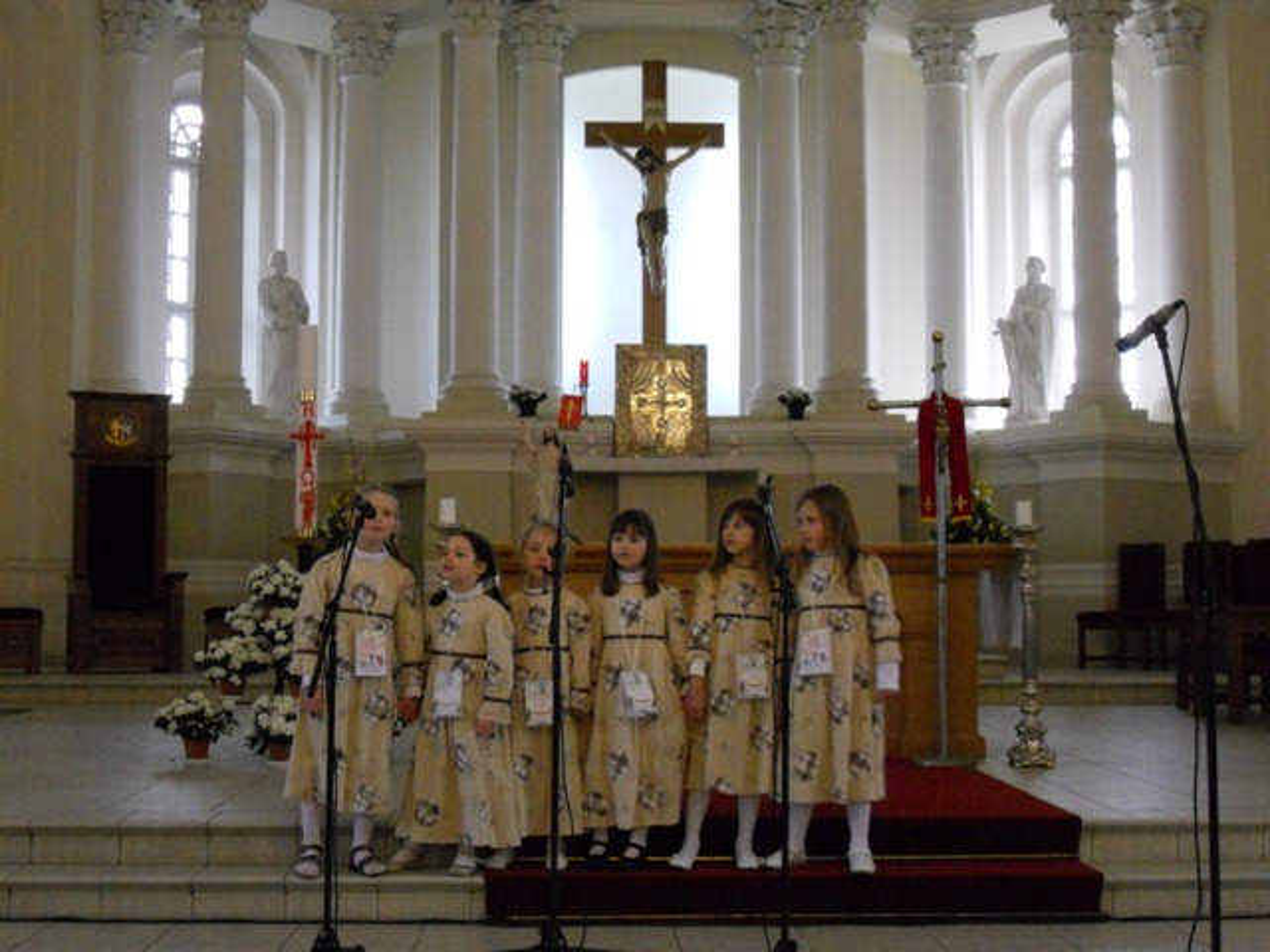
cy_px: 476
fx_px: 1981
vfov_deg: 27.0
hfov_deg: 35.5
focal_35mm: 54
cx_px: 635
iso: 800
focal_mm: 9.8
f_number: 4.8
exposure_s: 1/25
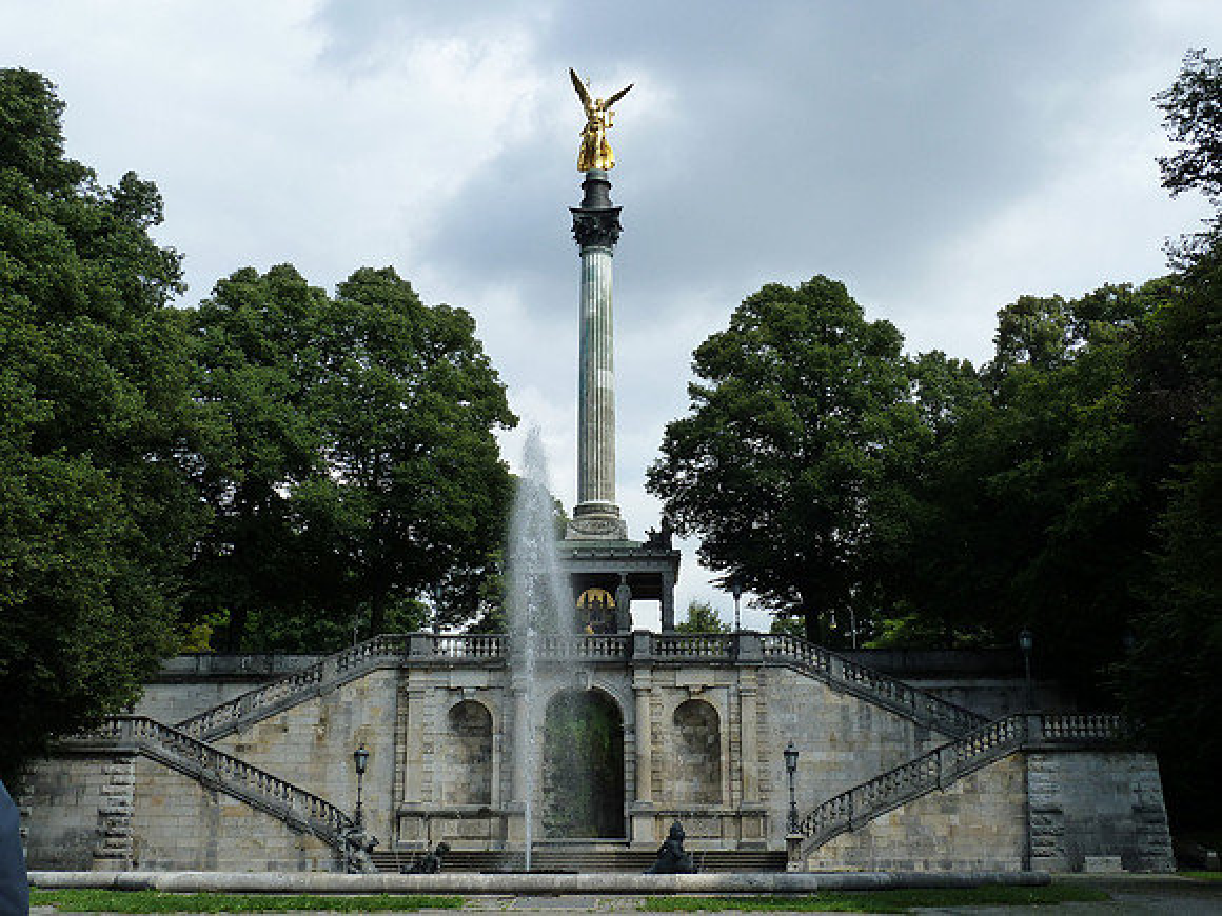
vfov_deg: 36.0
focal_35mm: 40
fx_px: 1412
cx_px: 611
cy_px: 458
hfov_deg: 46.8
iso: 125
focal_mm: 6.5
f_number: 5
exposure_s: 1/400
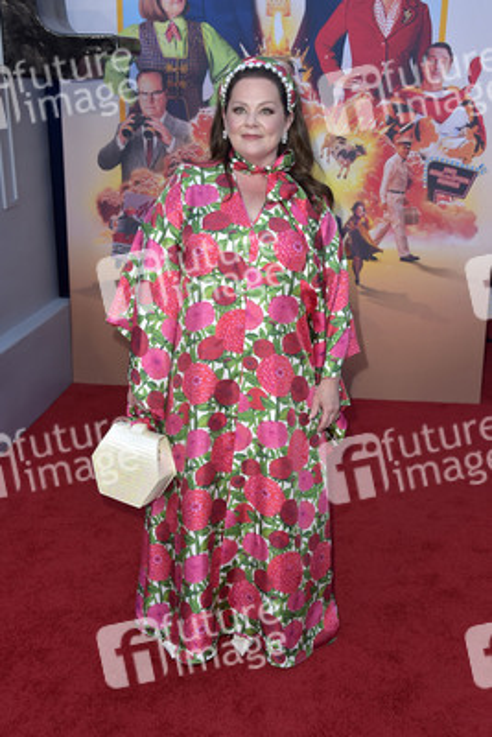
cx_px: 246
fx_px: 860
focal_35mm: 42
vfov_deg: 46.4
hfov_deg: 31.9
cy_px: 368
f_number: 6.3
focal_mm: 42
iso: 400
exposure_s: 1/250
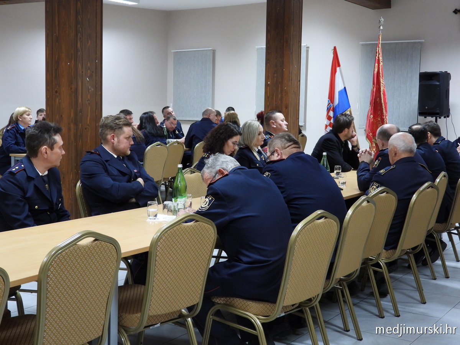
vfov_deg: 26.6
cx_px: 230
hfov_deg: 34.9
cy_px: 172
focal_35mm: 55
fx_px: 731
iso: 400
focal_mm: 9.8
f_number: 3.5
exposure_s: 1/13
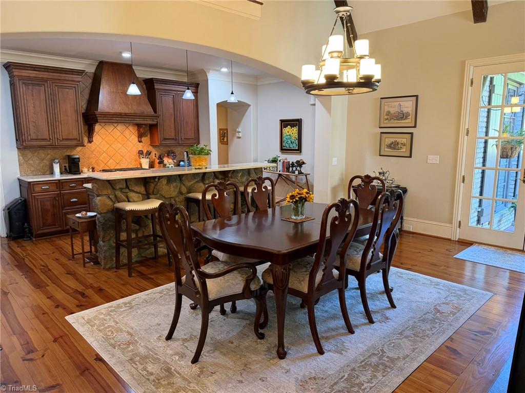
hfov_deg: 71.6
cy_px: 196
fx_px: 364
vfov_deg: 56.8
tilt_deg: -9.3
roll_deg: +0.7
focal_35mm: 24
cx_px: 262
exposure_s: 1/60
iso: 320
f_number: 1.78
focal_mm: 6.76
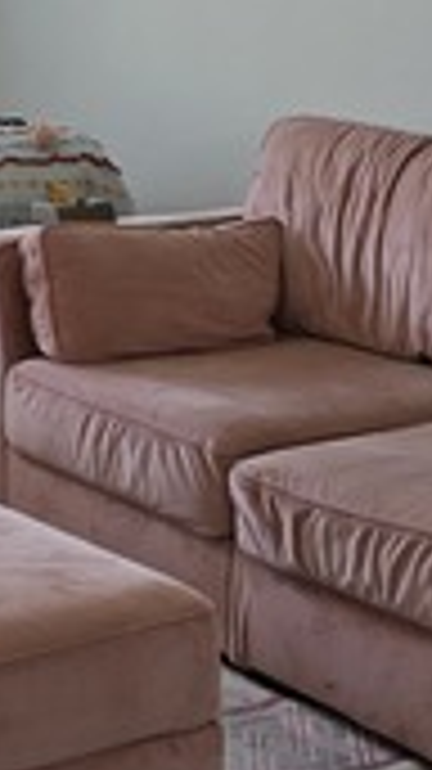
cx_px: -394
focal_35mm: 98
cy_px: 288
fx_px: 1999
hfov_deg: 11.3
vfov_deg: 21.7
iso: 80
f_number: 1.7
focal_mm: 6.3
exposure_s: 1/120
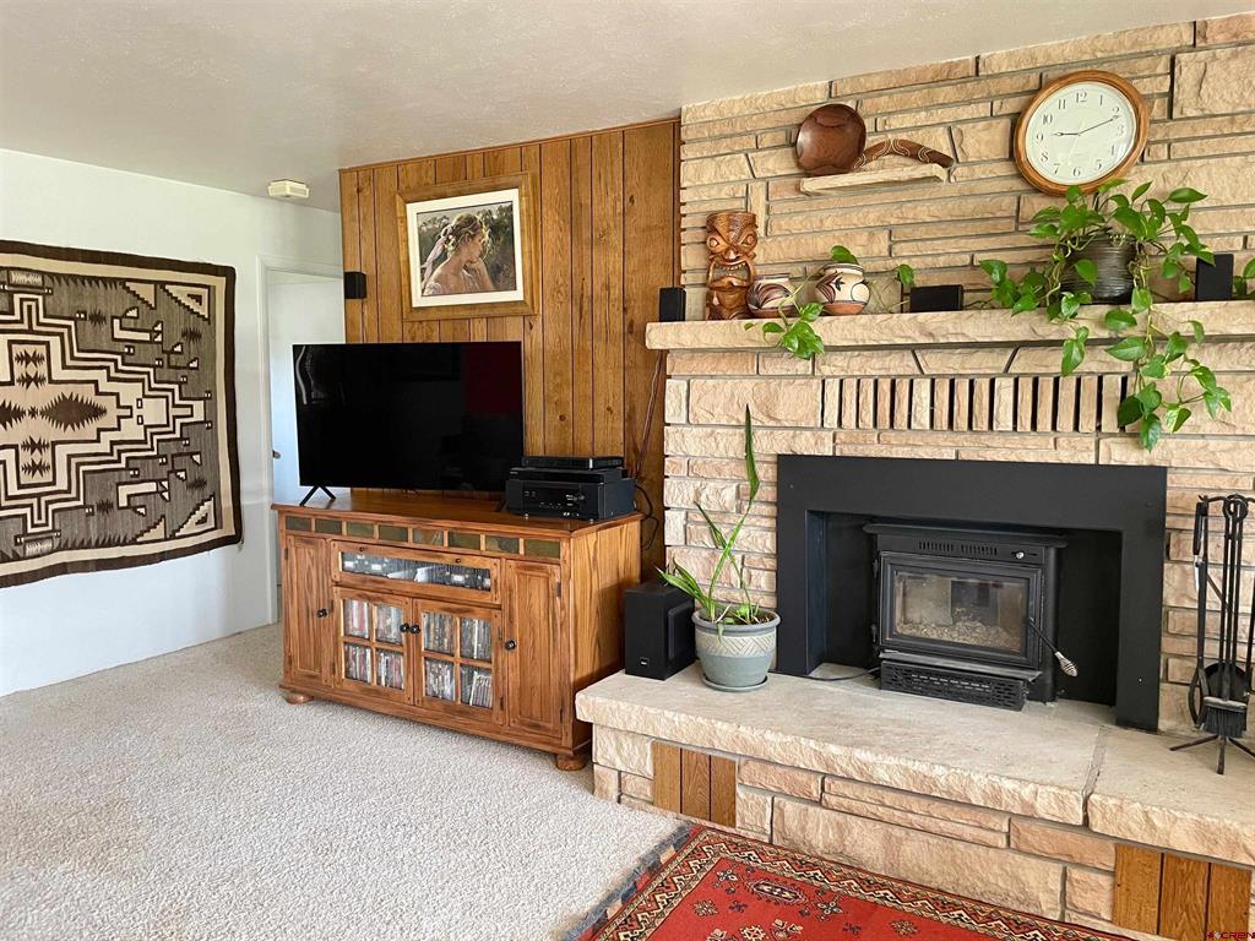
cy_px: 470
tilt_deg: -5.0
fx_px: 943
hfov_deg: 67.3
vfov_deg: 53.1
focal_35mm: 26
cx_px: 628
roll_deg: -0.1
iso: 320
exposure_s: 1/60
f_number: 1.6
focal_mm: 4.2
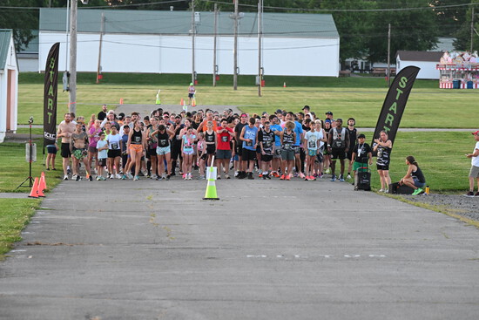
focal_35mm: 200
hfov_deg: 10.3
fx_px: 2662
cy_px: 160
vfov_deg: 6.9
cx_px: 240
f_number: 7.1
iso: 9000
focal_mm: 200
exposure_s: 1/500
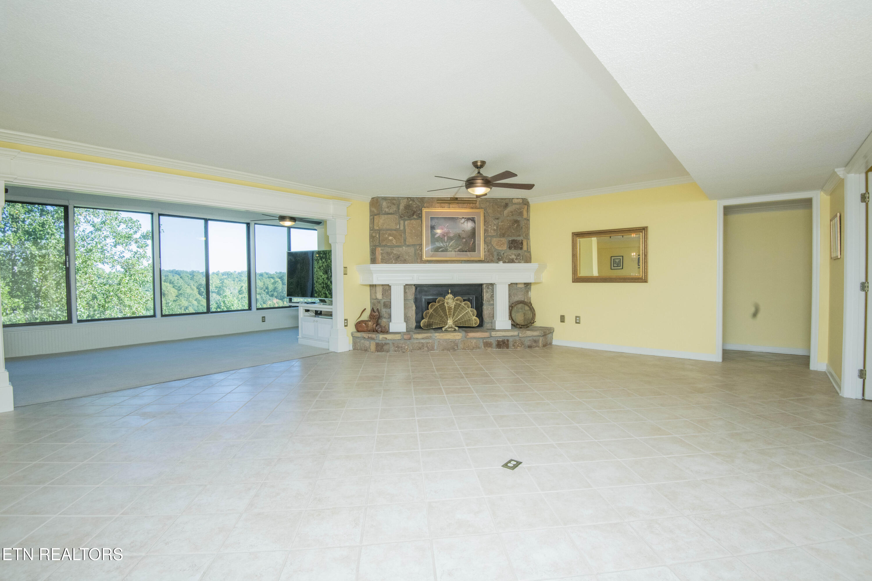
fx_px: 388
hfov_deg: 96.7
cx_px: 436
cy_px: 290
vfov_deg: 73.7
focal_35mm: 16
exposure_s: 1/250
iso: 500
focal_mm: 16
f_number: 10
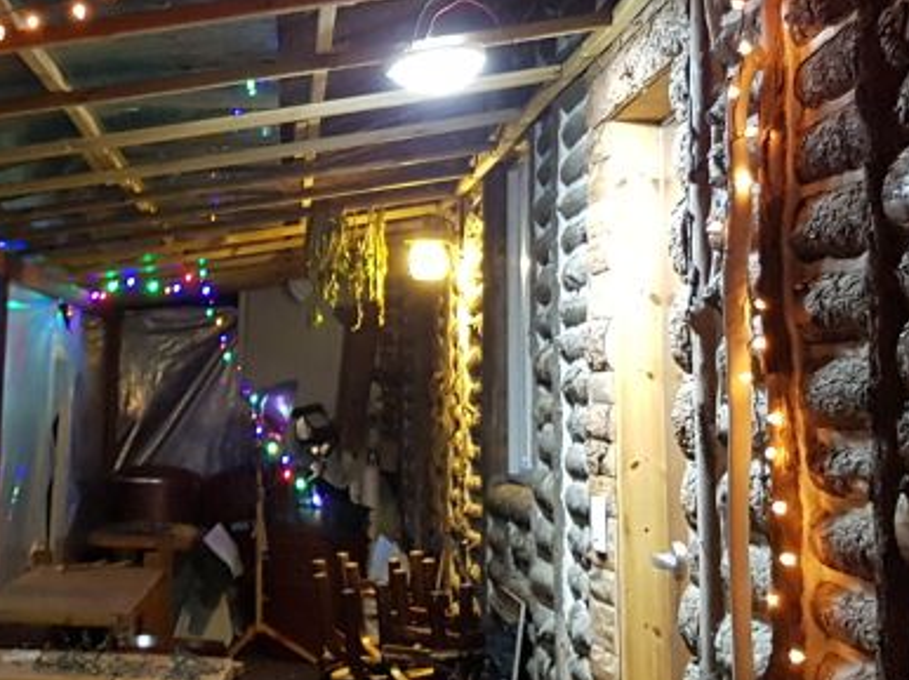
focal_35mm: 69
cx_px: 181
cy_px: 71
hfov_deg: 27.6
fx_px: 1811
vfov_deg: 20.8
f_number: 1.7
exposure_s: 1/10
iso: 400
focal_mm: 4.2
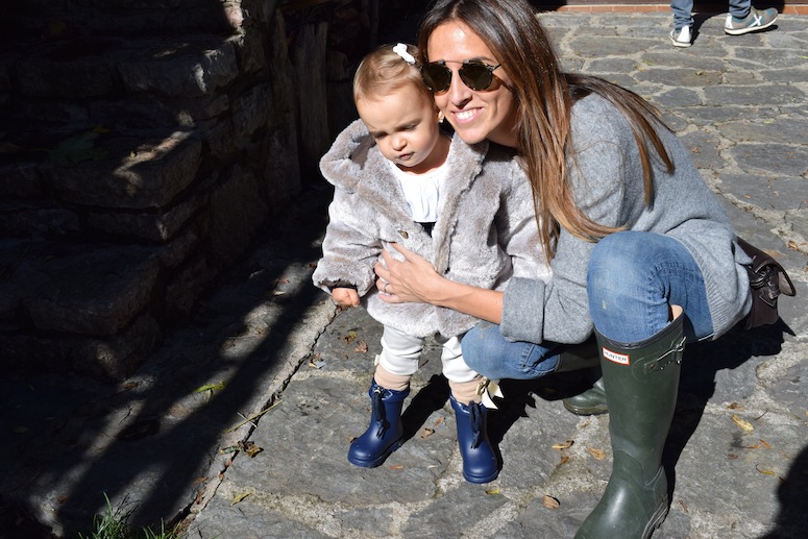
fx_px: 875
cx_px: 404
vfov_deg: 34.2
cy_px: 270
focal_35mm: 39
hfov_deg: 49.5
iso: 200
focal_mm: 26
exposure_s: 1/400
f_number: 10
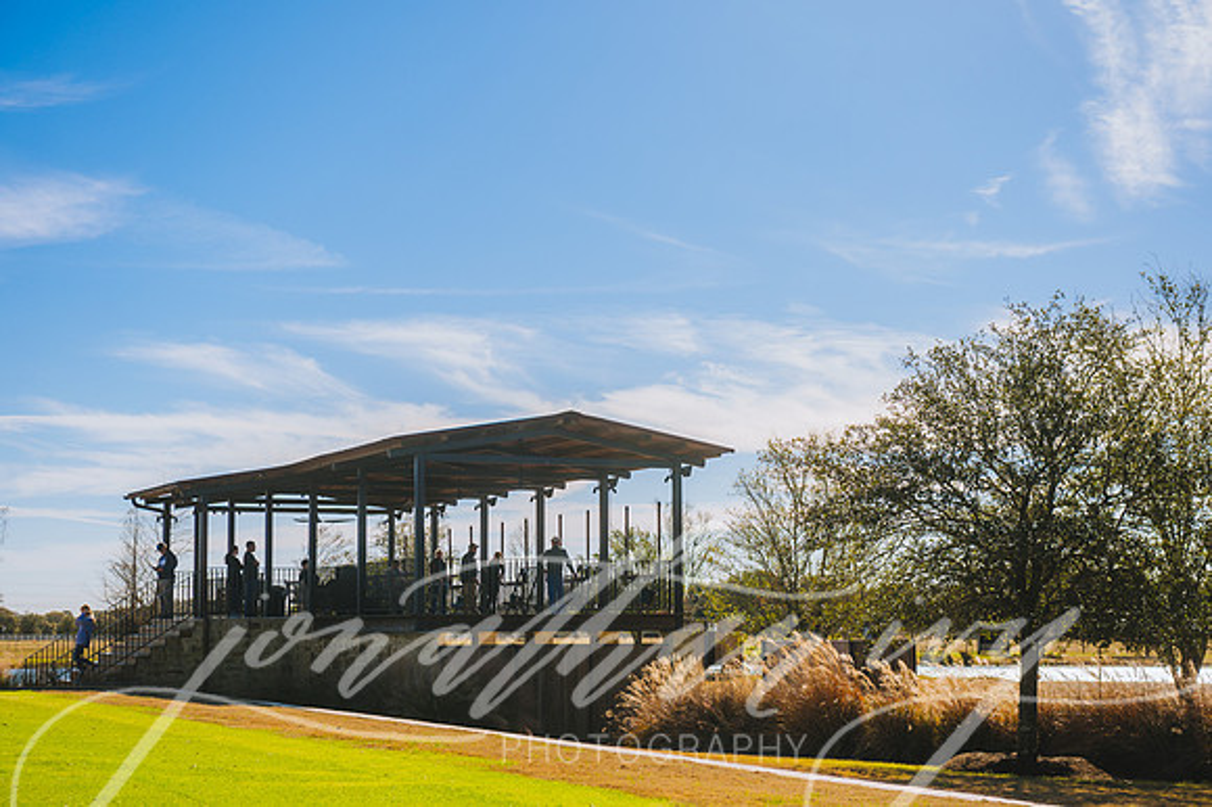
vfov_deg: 23.4
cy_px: 404
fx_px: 1951
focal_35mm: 58
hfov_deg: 34.5
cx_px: 606
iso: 100
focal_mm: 58
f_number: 4.5
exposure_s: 1/1250
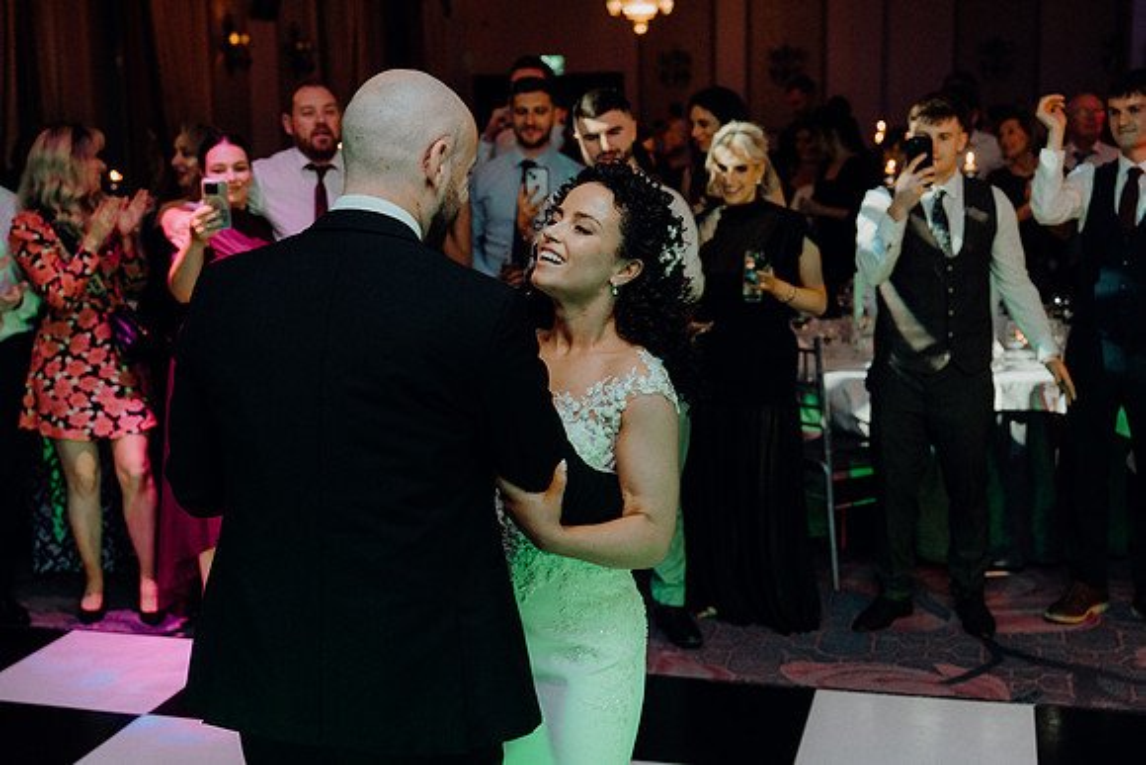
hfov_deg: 41.1
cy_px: 382
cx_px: 573
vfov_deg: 28.1
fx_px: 1528
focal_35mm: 48
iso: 2500
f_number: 3.5
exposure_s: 1/160
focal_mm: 48
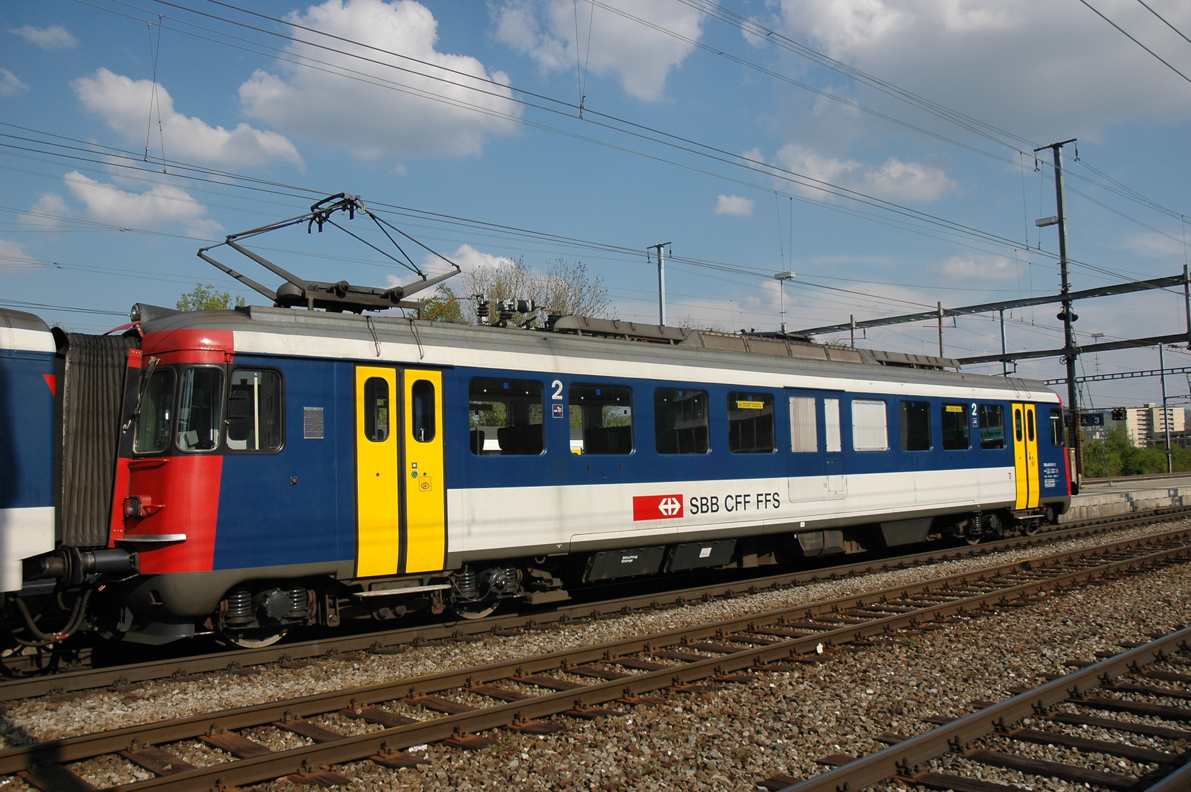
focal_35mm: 33
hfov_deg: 57.3
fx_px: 1091
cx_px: 596
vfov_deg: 39.9
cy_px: 396
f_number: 4.5
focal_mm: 22
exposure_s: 1/1600
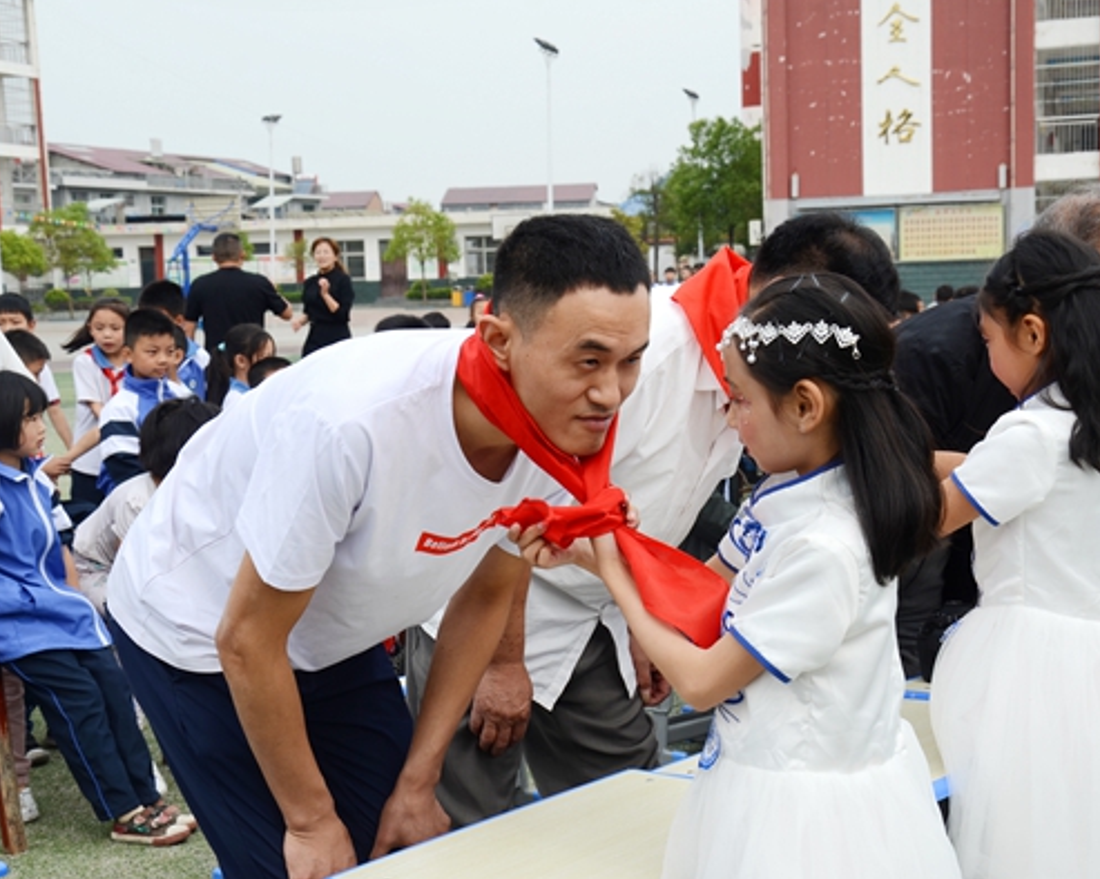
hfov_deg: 29.1
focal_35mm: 65
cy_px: 441
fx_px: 2115
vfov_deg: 23.5
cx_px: 609
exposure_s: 1/200
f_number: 7.1
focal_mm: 38
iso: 100
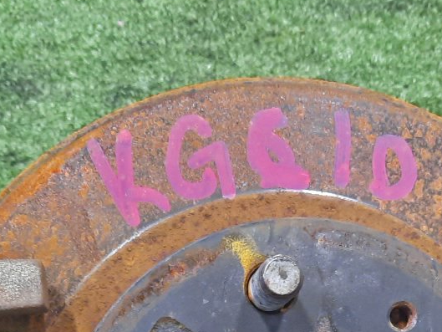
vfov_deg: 19.8
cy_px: 439
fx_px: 868
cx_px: 265
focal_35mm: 68
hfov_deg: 28.5
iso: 395
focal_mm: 4.6
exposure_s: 1/25
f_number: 2
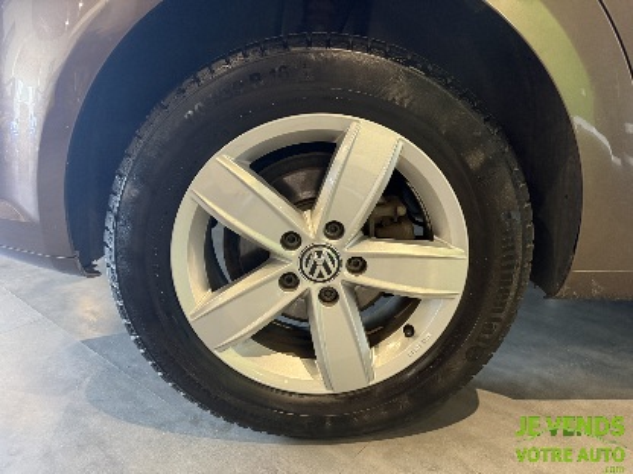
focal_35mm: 24
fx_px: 439
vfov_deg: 56.8
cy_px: 237
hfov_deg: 71.6
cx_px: 316
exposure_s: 1/50
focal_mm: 6.76
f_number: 1.78
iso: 640
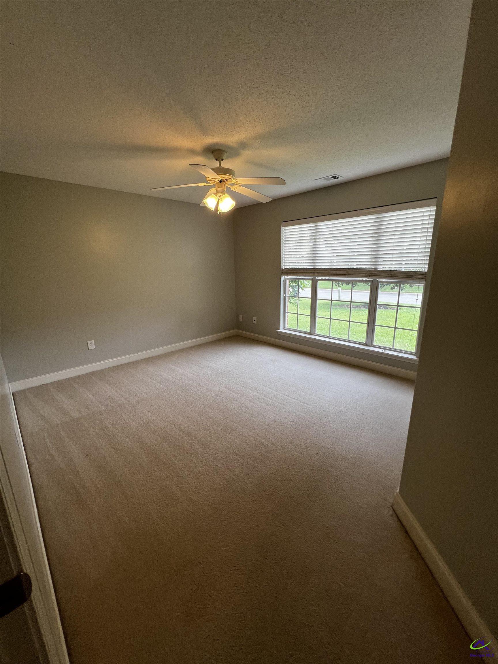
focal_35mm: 13
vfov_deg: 106.2
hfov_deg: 89.9
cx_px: 249
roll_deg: +0.9
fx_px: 249
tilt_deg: -13.0
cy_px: 332
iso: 64
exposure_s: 1/120
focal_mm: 1.57
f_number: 1.8
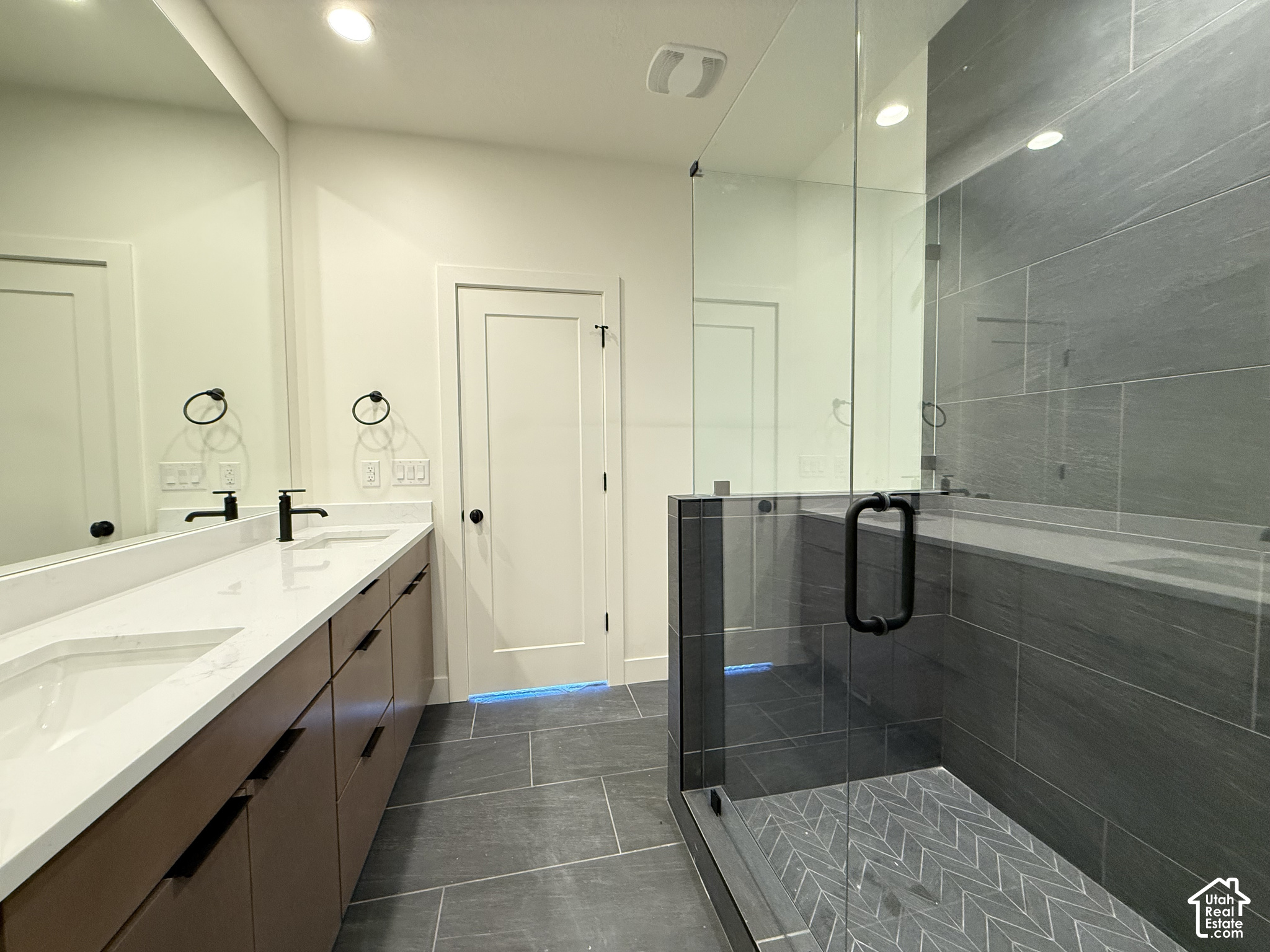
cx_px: 635
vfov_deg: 85.7
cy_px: 476
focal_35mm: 14
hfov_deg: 102.1
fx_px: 514
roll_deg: +0.2
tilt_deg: -2.0
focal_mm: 2.22
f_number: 2.2
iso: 400
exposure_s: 1/60
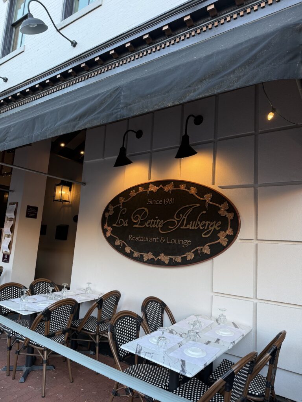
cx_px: 151
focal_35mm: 24
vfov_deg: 71.6
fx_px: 279
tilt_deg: +9.0
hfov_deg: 56.8
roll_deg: -4.0
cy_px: 201
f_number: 1.78
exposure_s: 1/160
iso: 100
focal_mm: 6.76
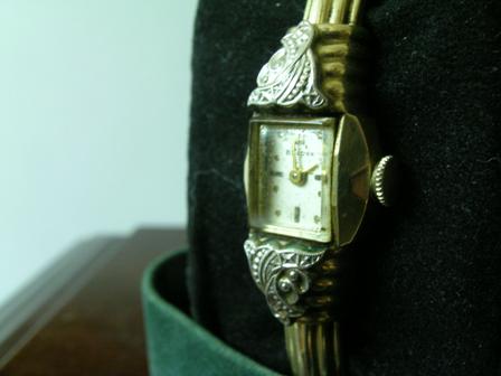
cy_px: 188
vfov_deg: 34.3
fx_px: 608
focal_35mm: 42
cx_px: 250
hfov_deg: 44.8
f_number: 5.7
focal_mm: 8.7
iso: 200
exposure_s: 1/2.4
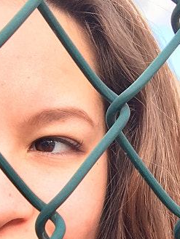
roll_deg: -0.5
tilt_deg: -8.3
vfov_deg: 13.2
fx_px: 977
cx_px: 26
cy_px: 365
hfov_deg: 10.5
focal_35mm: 141
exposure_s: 1/150
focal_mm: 4.15
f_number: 2.2
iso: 25
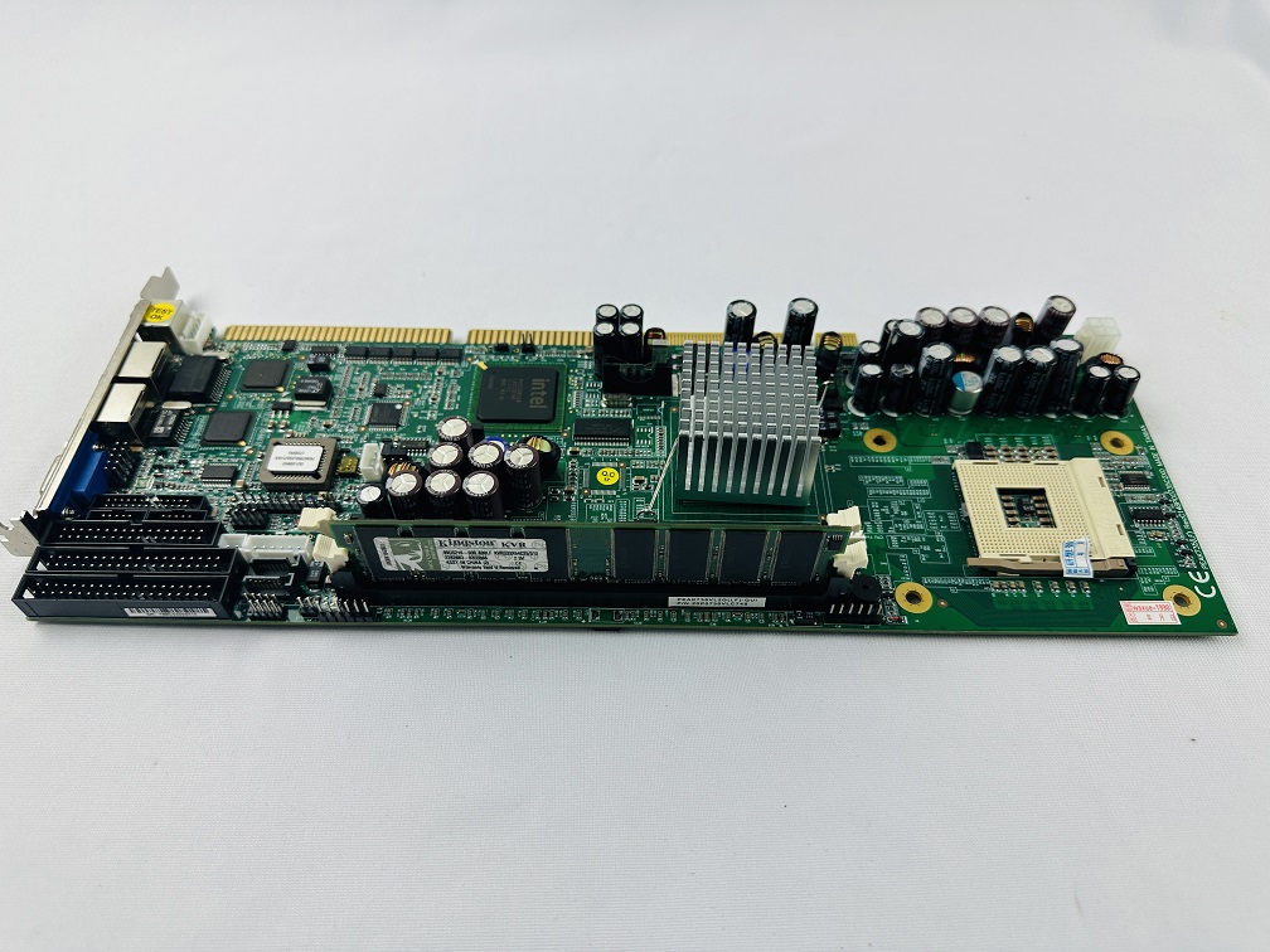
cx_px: 635
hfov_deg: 71.6
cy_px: 476
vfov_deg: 56.8
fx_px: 881
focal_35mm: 24
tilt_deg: -50.6
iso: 64
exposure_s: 1/120
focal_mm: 6.86
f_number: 1.78
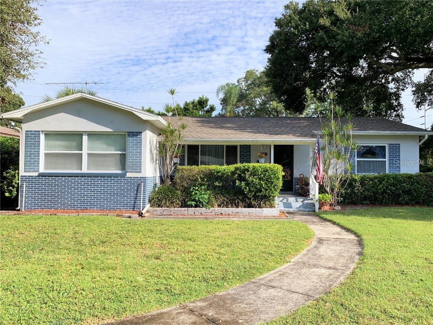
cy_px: 162
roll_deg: -2.6
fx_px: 325
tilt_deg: +1.5
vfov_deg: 53.1
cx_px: 216
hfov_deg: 67.3
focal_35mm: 26
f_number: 1.8
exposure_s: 1/1610
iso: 25
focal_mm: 4.25
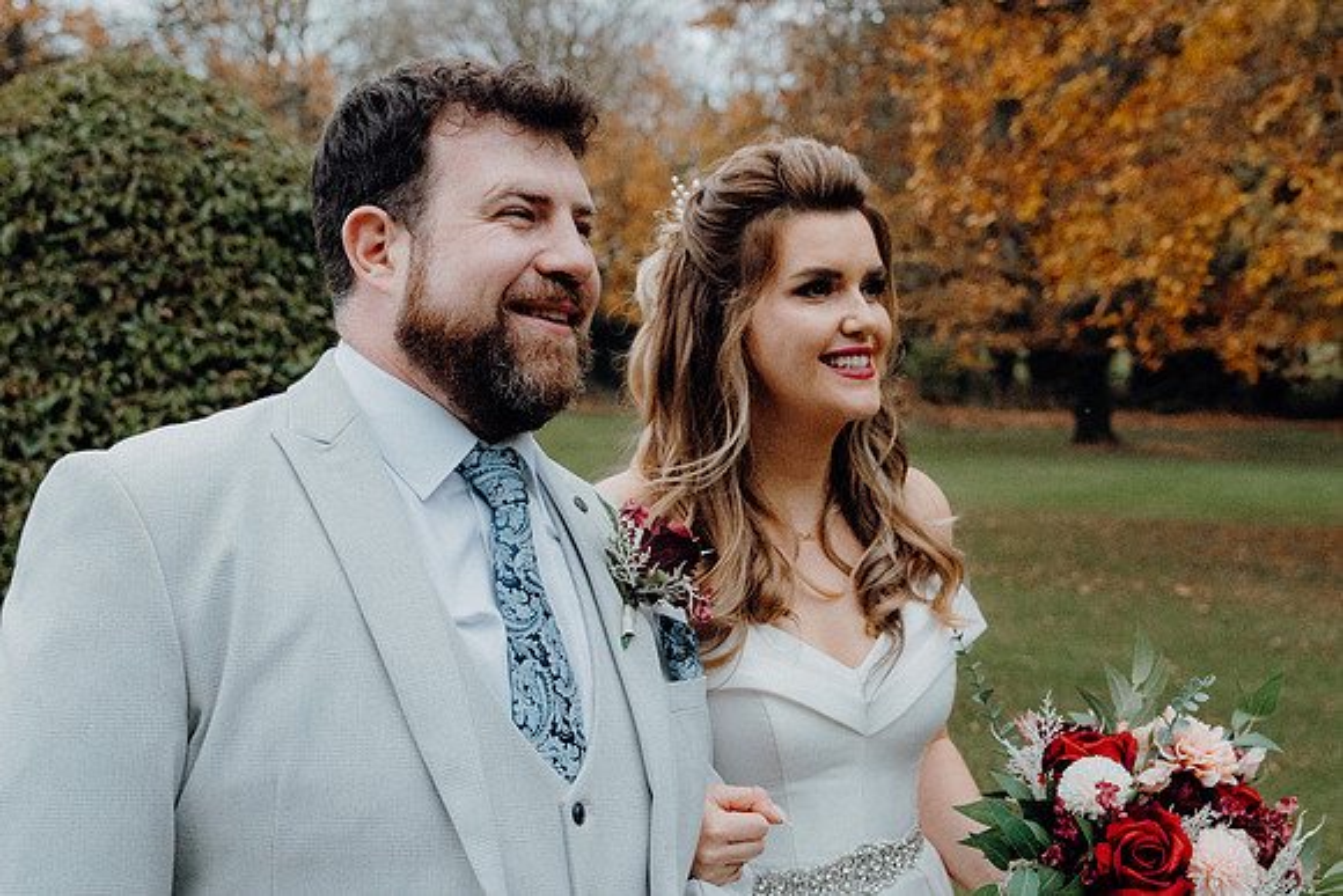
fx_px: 1716
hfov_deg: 42.7
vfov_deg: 29.3
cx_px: 672
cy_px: 448
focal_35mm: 46
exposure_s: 1/200
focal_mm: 31
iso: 5000
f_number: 3.5
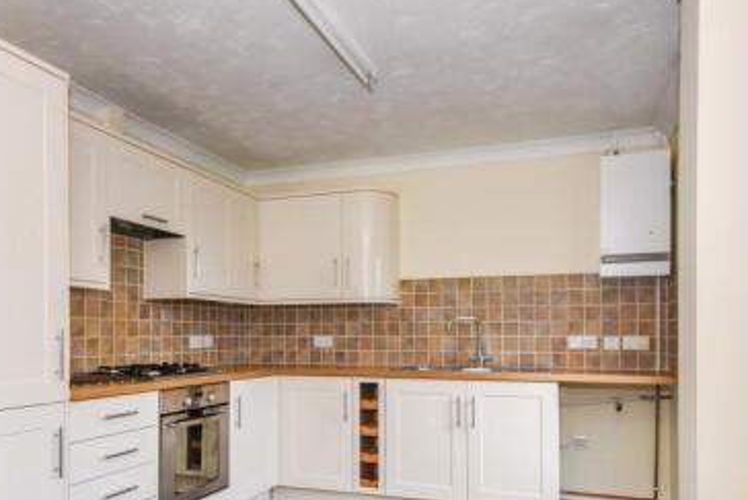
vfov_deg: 47.1
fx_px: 561
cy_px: 341
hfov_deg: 67.3
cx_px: 352
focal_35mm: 27
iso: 1000
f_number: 8
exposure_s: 1/30
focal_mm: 10
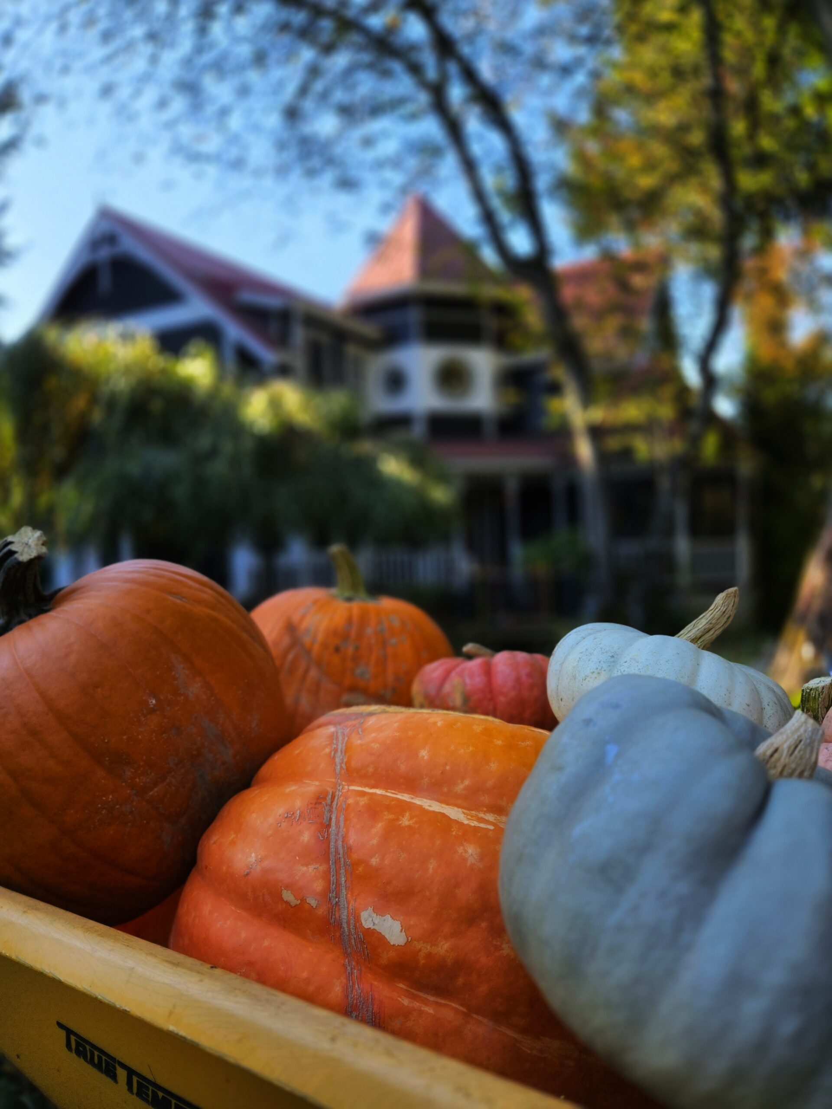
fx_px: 737
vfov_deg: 73.9
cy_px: 554
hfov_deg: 58.9
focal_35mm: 23
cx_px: 416
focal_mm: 5.4
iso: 80
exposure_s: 1/2551
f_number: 1.8
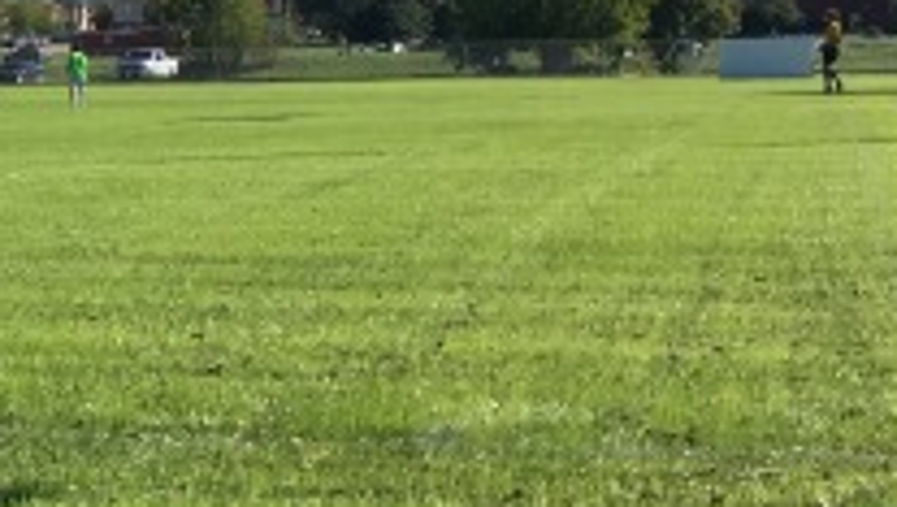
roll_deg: +0.8
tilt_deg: -2.5
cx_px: -598
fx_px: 2905
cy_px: 234
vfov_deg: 10.0
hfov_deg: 15.6
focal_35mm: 122
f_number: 2.2
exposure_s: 1/1538
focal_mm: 4.15
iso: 25
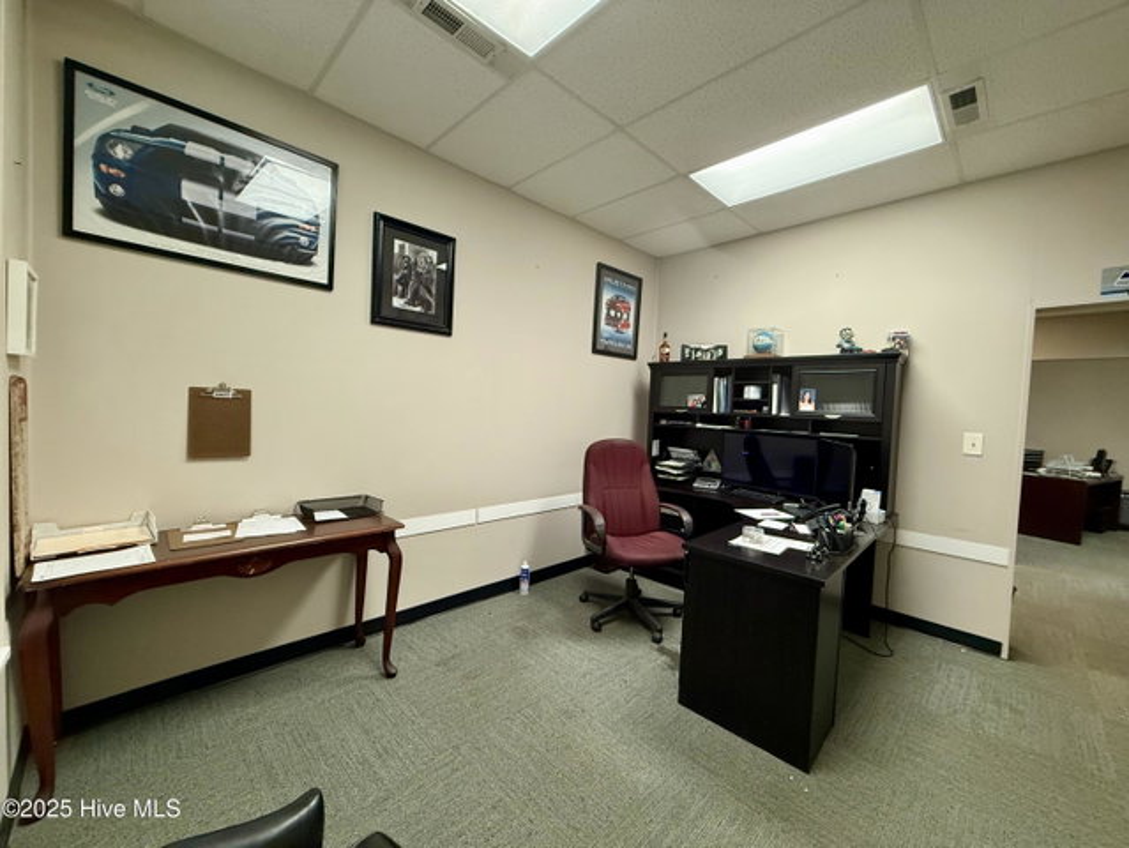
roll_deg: -3.1
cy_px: 424
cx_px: 564
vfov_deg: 85.7
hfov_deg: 102.0
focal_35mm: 14
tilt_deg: -1.1
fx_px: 457
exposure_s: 1/120
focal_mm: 2.22
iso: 320
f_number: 2.2
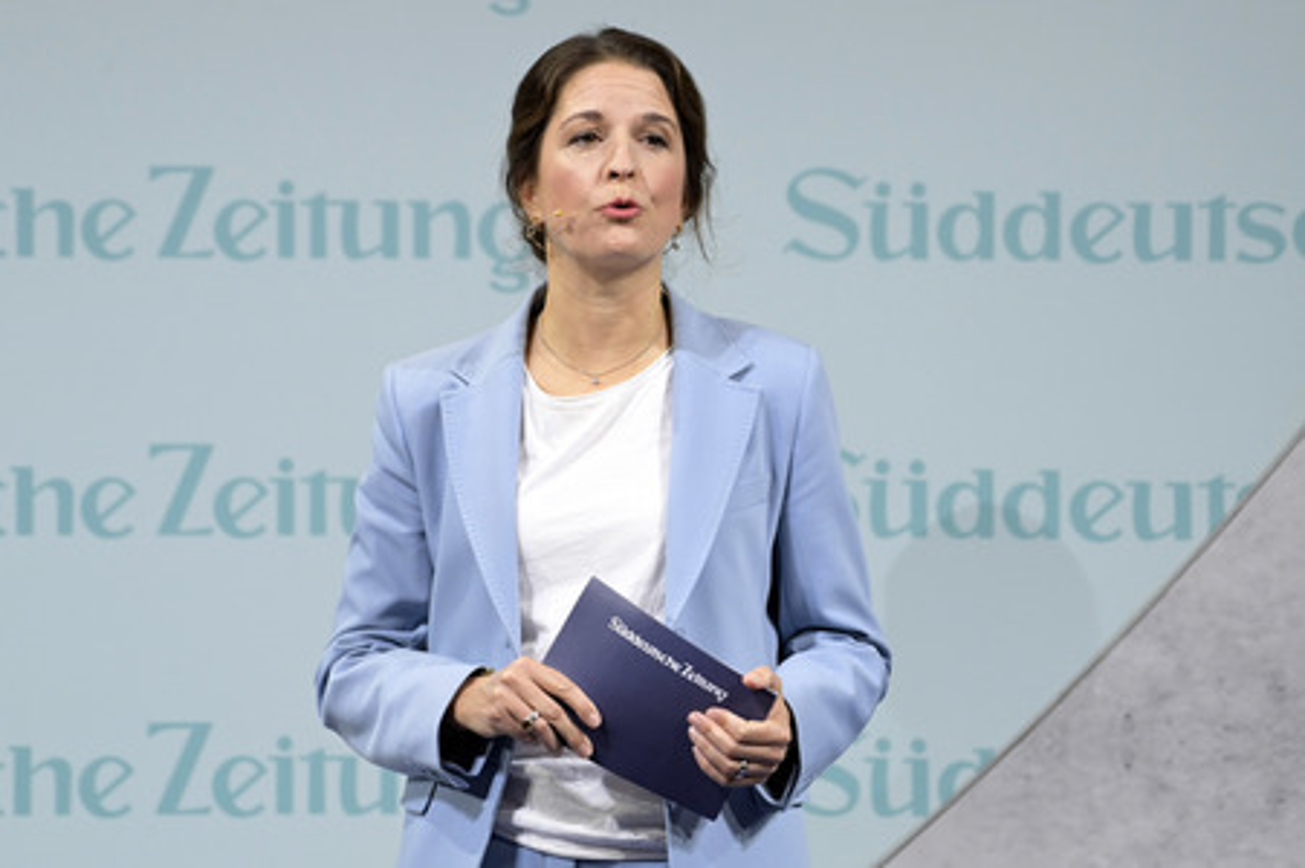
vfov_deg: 4.9
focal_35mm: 280
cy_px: 434
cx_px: 652
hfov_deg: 7.4
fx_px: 10142
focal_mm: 280
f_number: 5.6
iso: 4000
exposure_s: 1/500
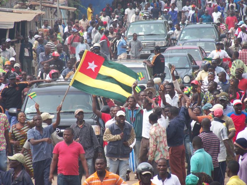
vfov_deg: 3.4
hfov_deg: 4.6
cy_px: 92
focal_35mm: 432
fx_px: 3083
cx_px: 124
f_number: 4.8
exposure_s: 1/200
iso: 64
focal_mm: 70.2
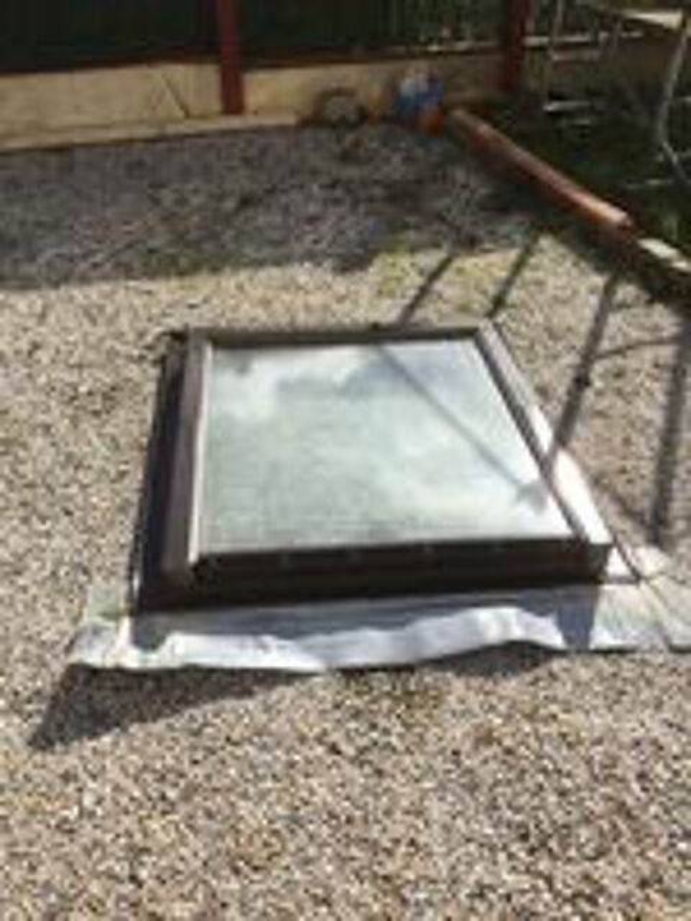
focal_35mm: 29
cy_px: 460
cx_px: 346
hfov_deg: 48.2
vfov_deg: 61.7
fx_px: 772
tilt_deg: -39.8
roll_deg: -0.5
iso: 32
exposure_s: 1/3300
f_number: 2.2
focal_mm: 4.15
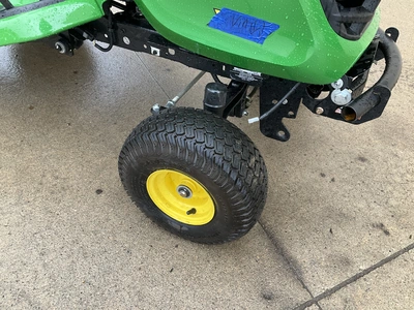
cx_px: 207
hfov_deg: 61.7
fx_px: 347
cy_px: 155
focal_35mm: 29
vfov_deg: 48.2
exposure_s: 1/122
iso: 32
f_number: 1.8
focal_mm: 3
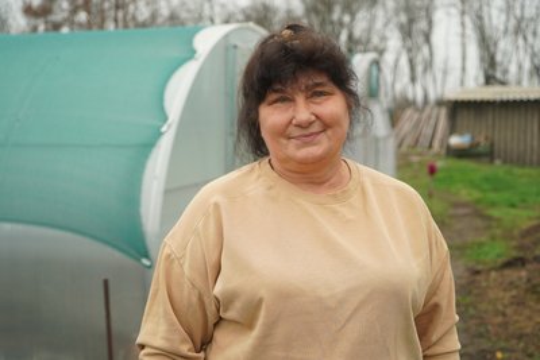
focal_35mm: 45
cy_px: 180
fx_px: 675
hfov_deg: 43.6
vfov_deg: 29.9
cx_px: 270
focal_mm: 45
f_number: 4
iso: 125
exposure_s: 1/160
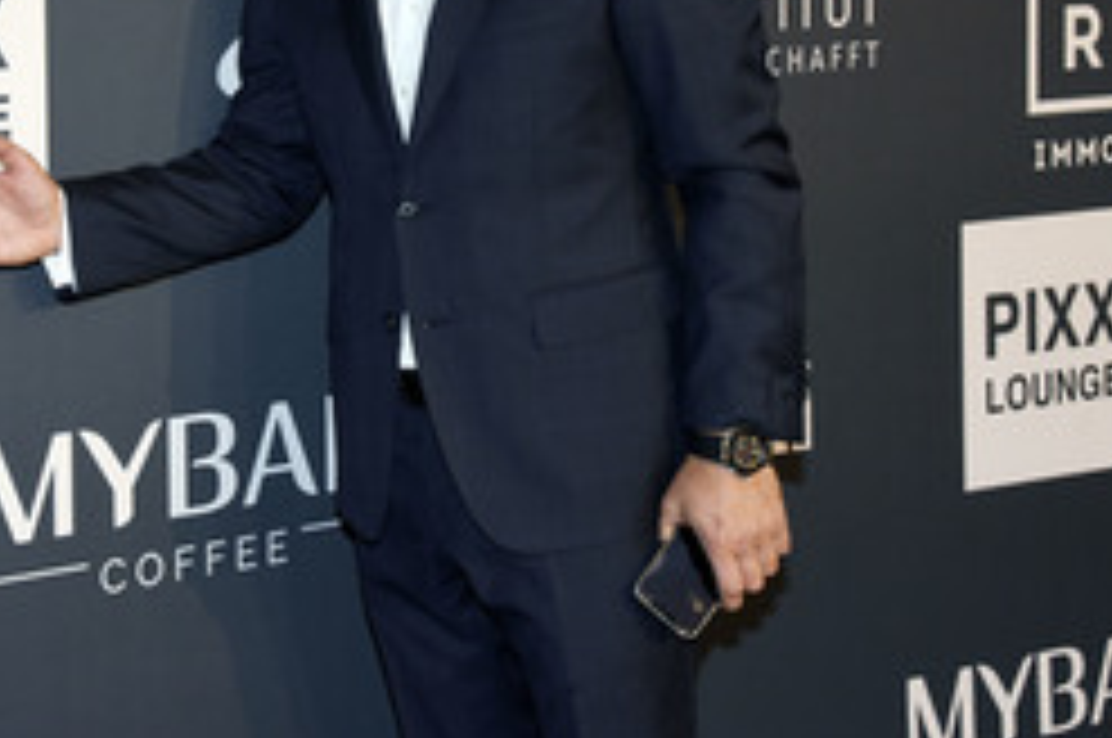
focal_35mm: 84
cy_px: 104
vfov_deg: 16.1
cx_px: 250
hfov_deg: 23.9
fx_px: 2591
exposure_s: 1/125
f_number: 6.3
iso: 2000
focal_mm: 46
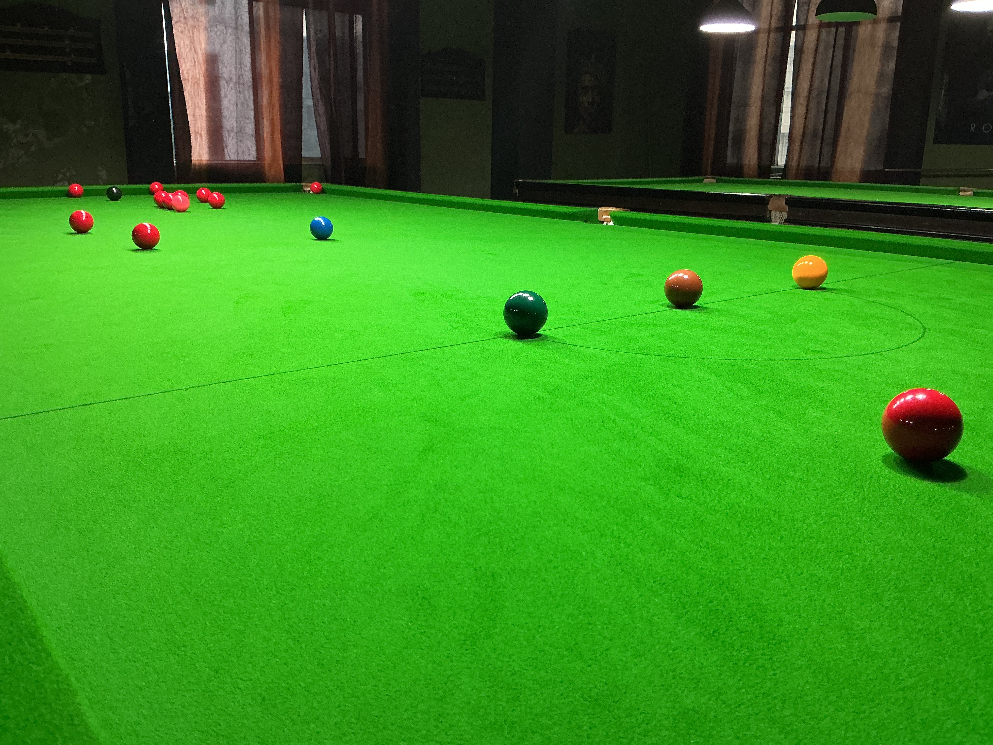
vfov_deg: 48.2
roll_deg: -0.8
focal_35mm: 29
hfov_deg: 61.7
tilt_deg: -15.4
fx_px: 832
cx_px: 496
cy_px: 372
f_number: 1.8
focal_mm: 3
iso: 125
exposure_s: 1/50
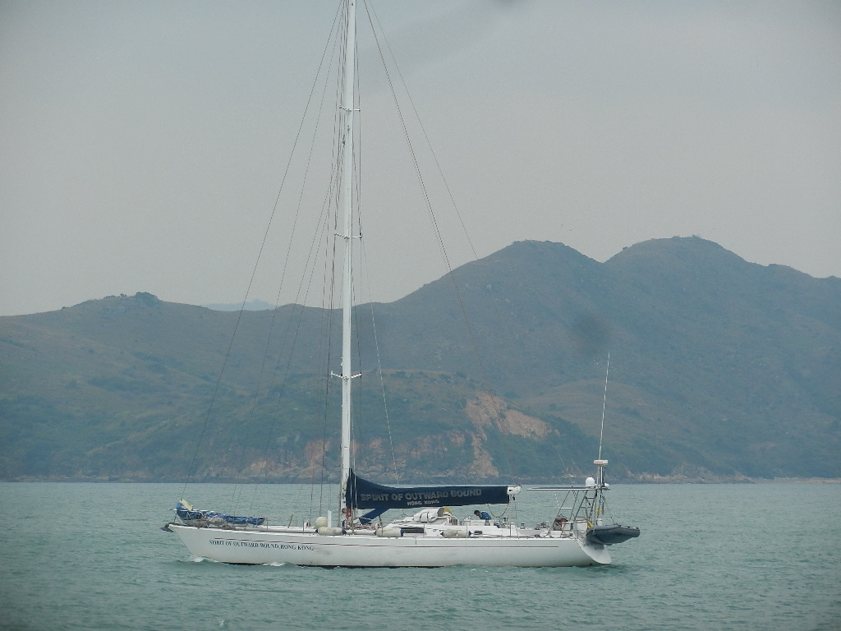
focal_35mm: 189
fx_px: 4592
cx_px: 420
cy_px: 316
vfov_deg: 7.9
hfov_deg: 10.5
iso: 160
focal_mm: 34
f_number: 5.3
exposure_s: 1/800
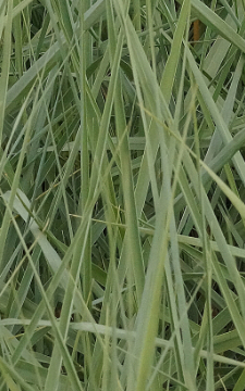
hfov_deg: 2.6
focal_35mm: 509
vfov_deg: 4.1
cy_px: -41
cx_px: 231
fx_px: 5438
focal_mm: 100
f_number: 13
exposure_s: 1/160
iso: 1600
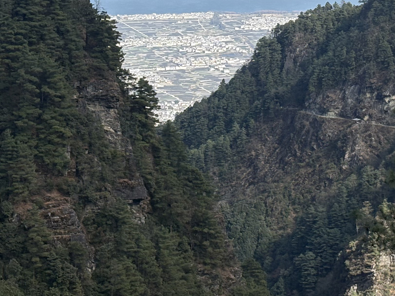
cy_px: 3
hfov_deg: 15.2
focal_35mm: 129
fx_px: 1472
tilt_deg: -5.3
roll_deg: +1.3
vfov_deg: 11.4
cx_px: 272
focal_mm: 5.96
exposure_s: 1/2364
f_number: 1.6
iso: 32
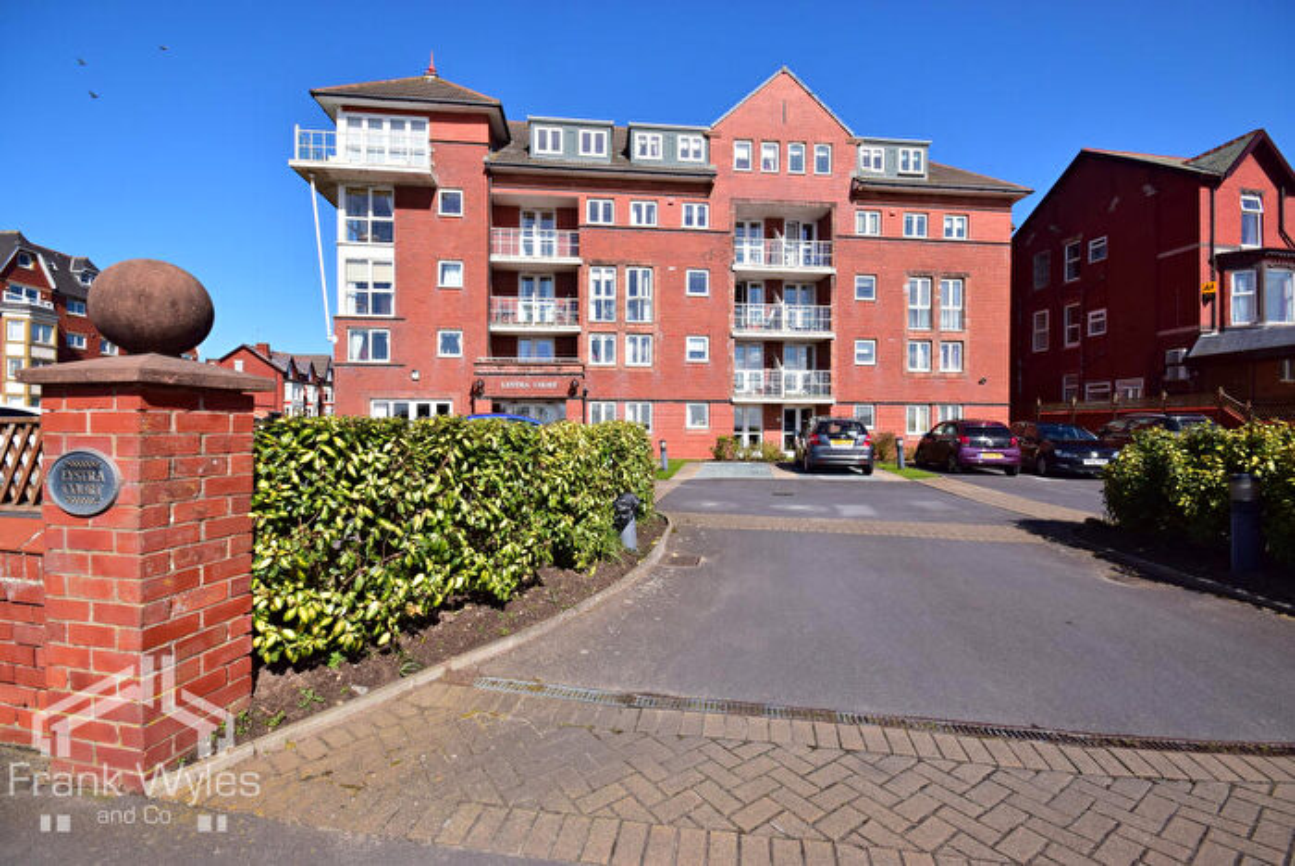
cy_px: 433
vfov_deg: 77.4
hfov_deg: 100.3
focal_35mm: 15
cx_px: 648
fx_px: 540
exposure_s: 1/1000
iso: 400
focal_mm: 10
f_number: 16
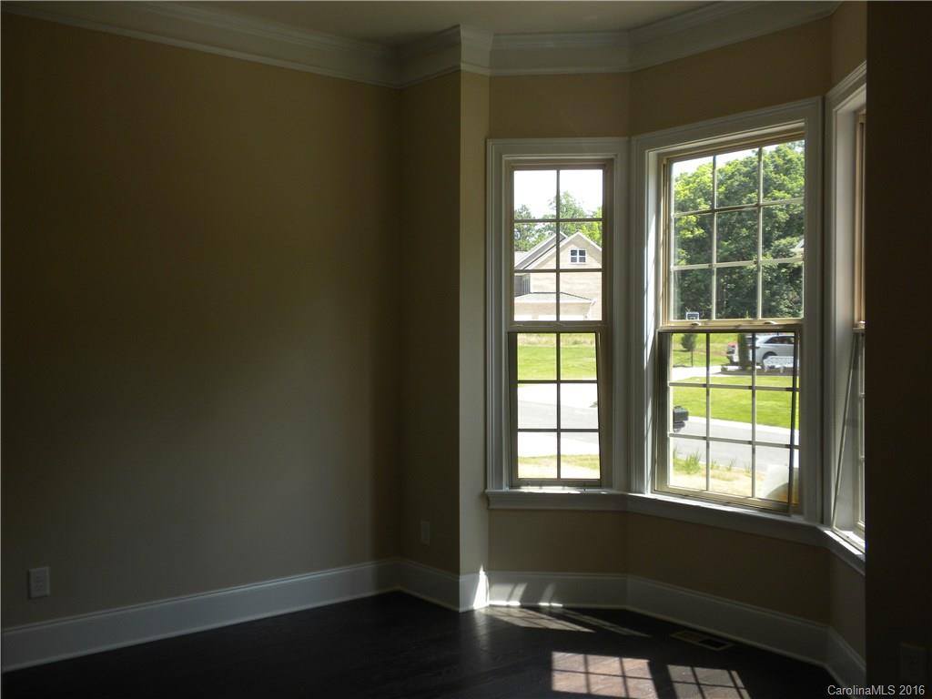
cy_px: 350
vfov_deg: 38.7
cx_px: 466
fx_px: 996
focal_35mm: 37
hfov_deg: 50.1
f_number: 3.5
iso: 64
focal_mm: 6.6
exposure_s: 1/106
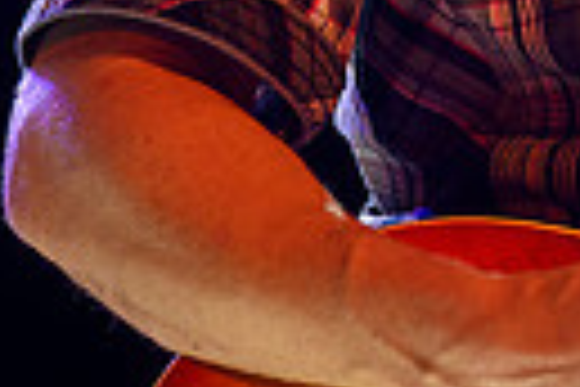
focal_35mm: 472
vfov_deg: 2.9
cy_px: -326
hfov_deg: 4.3
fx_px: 7604
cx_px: 1286
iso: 1000
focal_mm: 70
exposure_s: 1/125
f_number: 2.8
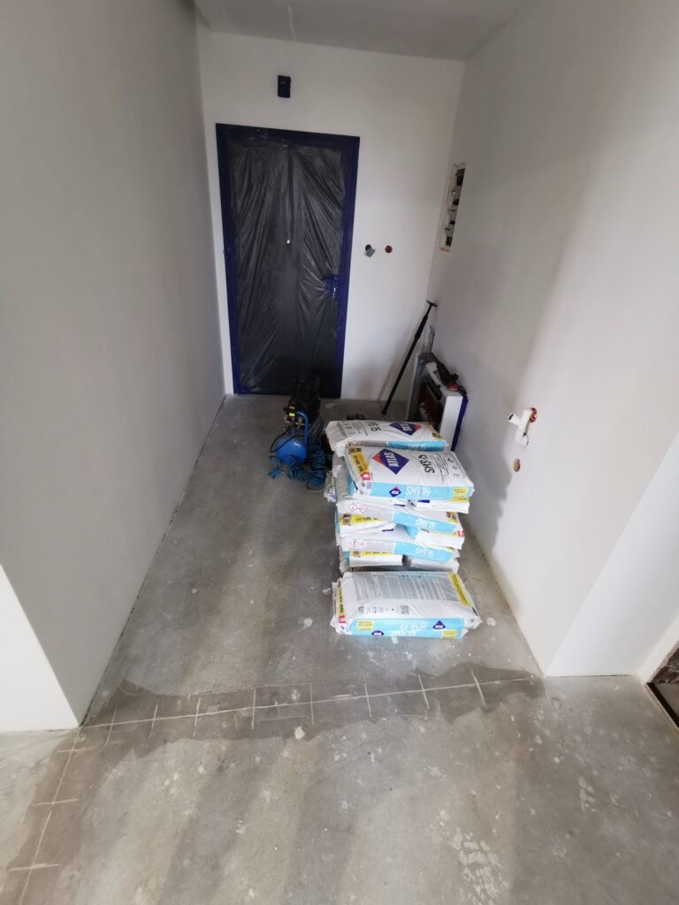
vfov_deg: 94.5
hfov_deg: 78.1
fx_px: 418
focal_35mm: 16
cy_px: 452
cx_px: 340
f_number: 2.2
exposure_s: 1/30
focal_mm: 2.35
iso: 250
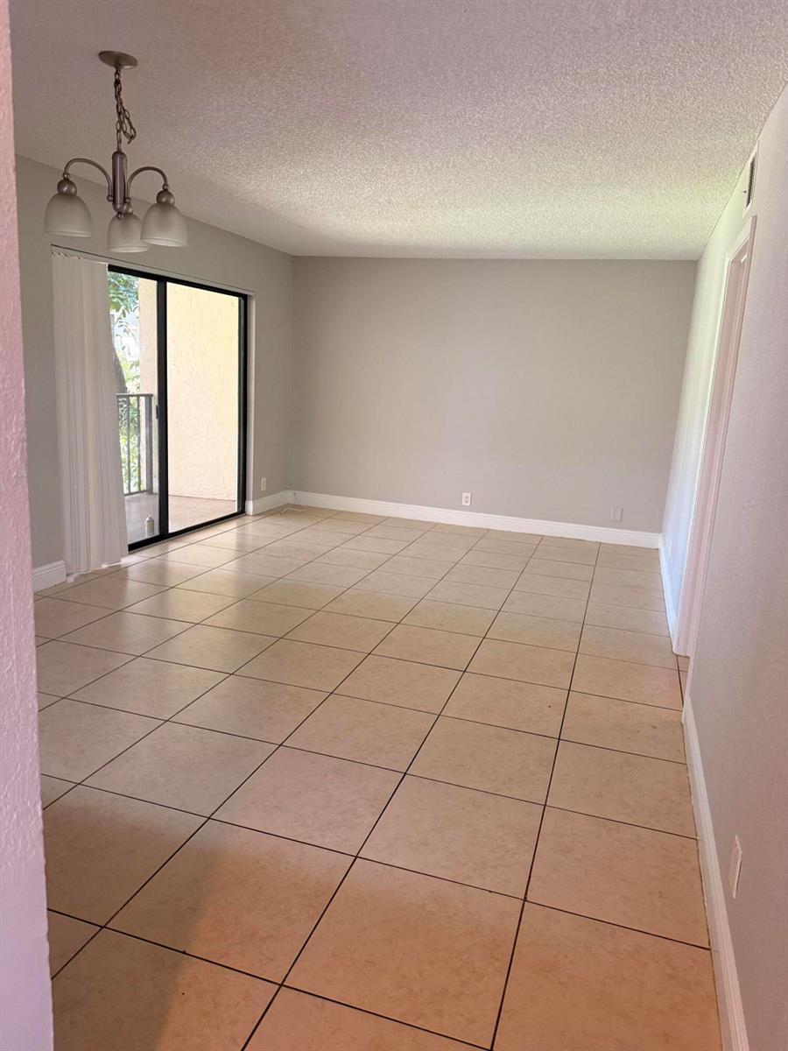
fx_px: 728
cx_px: 394
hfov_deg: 56.8
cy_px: 526
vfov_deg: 71.6
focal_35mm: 24
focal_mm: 6.76
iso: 320
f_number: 1.78
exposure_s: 1/60
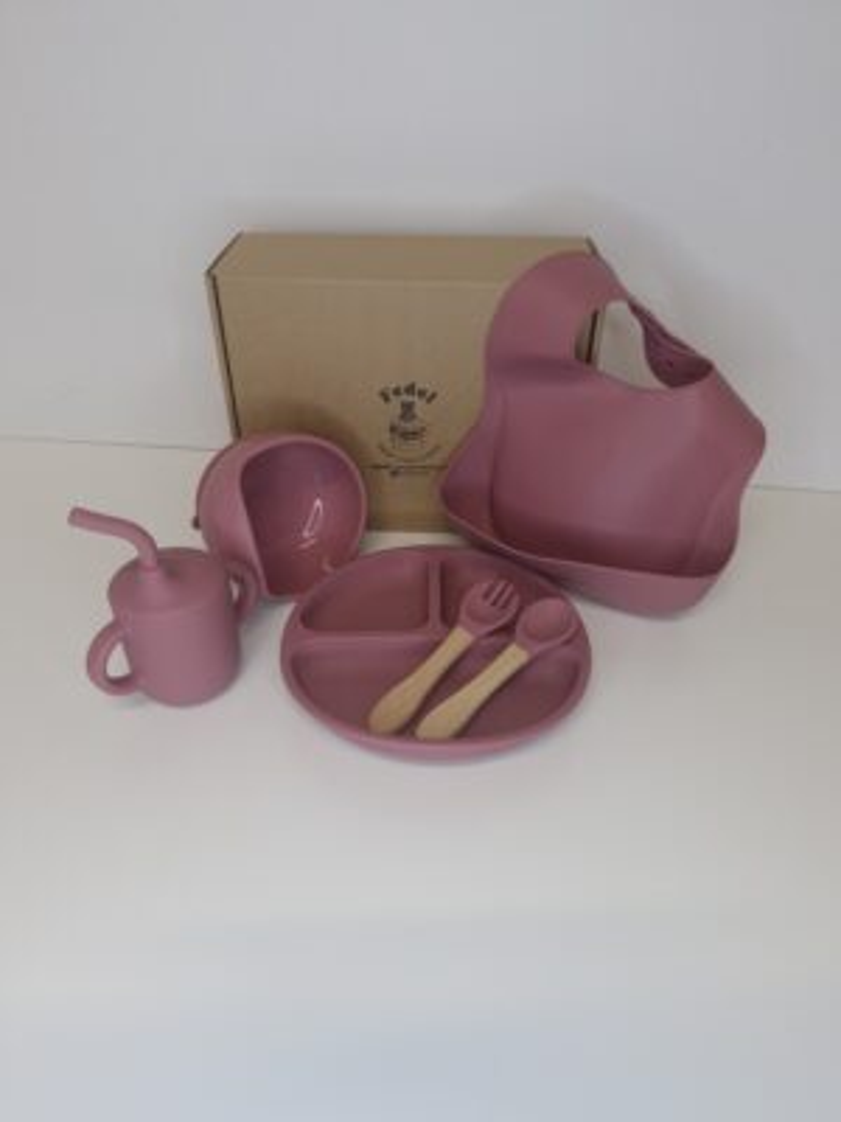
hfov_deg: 58.9
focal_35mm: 23
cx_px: 420
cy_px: 561
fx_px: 745
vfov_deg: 73.9
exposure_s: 1/50
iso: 50
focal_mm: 5.54
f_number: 1.8
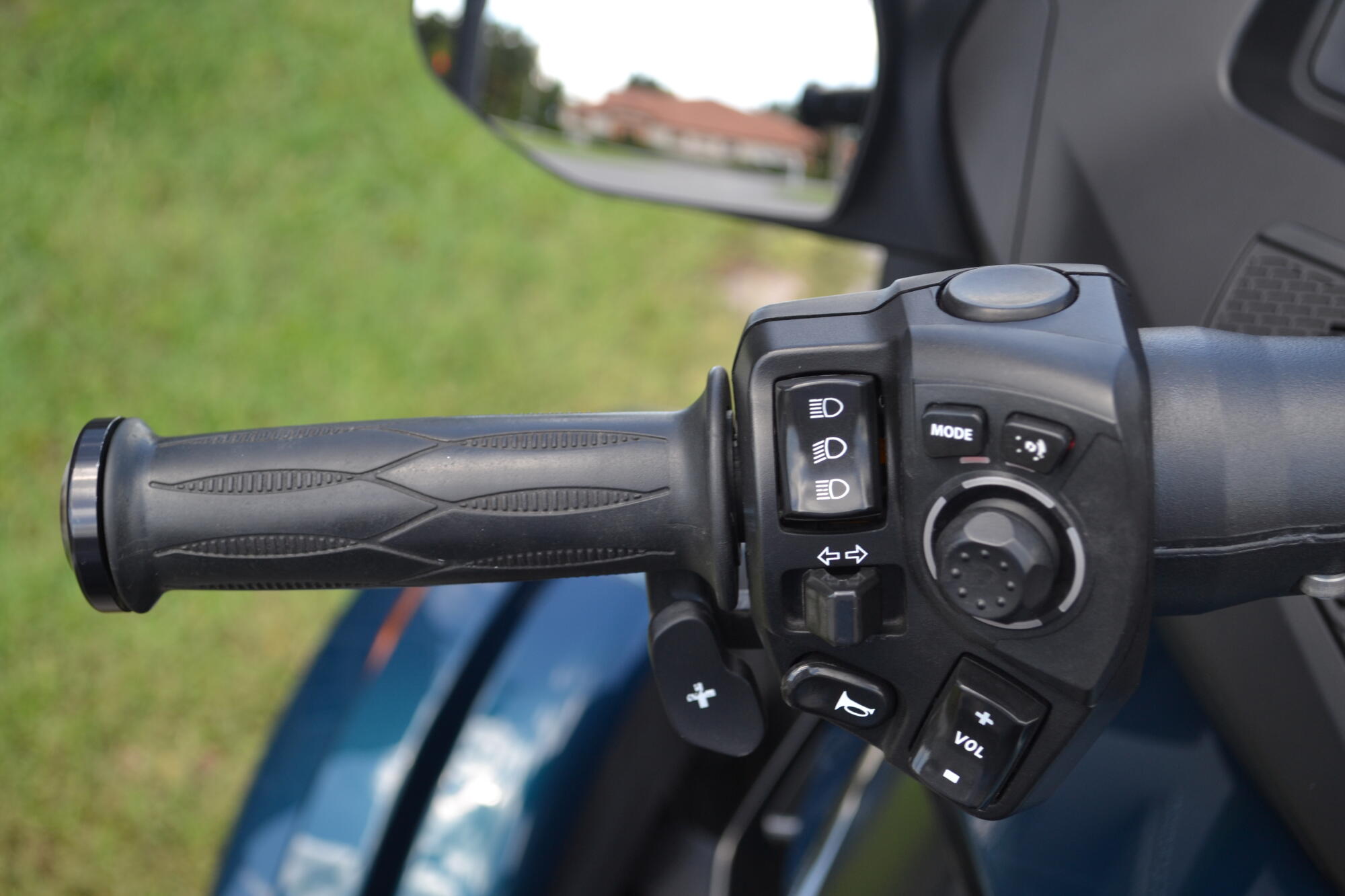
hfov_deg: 31.9
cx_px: 672
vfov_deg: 21.6
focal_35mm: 63
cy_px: 448
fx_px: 2353
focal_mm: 42
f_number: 5.6
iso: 160
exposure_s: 1/125
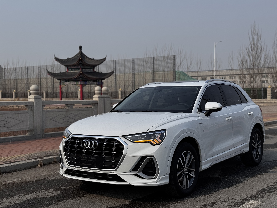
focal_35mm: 48
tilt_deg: -3.2
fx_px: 384
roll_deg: +1.1
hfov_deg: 39.7
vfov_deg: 30.3
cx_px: 138
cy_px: 104
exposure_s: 1/6410
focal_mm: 6.76
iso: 64
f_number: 1.78
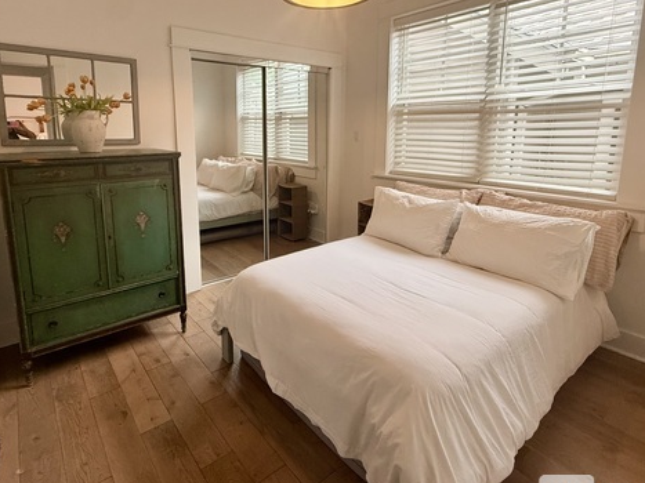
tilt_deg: -8.5
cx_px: 302
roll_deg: -0.2
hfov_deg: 81.7
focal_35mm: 20
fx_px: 373
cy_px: 185
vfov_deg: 65.1
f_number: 2.2
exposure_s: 1/120
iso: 200
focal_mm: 2.22
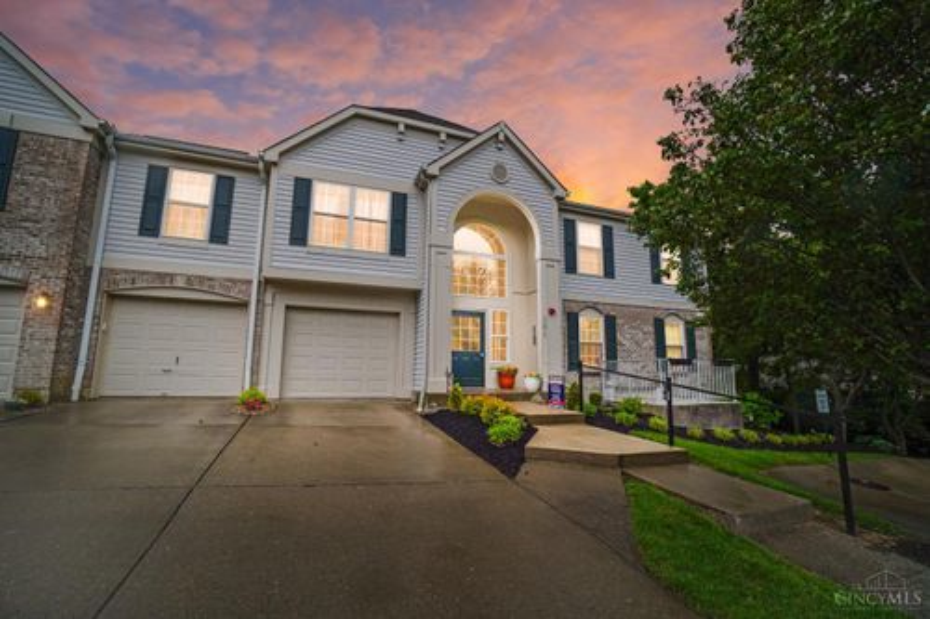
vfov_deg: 77.3
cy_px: 310
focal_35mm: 15
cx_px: 465
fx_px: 387
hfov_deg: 100.4
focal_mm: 10
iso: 100
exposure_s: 1/60
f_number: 6.3
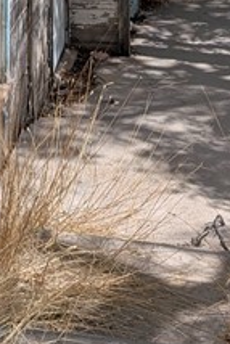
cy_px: -190
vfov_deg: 15.7
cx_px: -25
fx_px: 1138
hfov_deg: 11.4
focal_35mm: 119
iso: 21
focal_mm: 6.9
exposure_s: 1/1431
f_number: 1.68
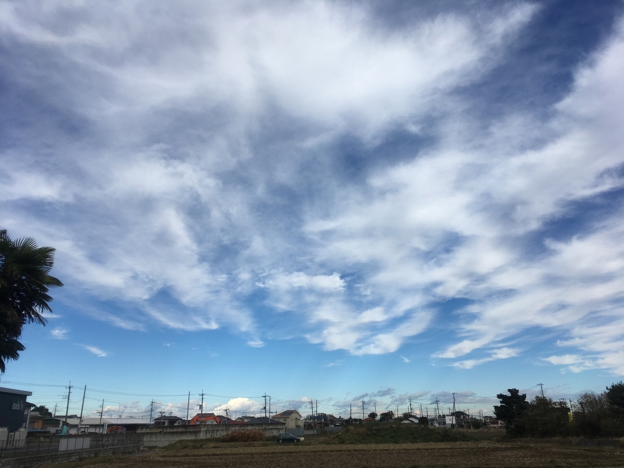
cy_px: 234
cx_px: 312
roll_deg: +0.4
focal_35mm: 29
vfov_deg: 48.2
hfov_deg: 61.7
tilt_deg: +20.2
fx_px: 523
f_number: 2.2
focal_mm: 4.15
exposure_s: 1/2564
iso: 25
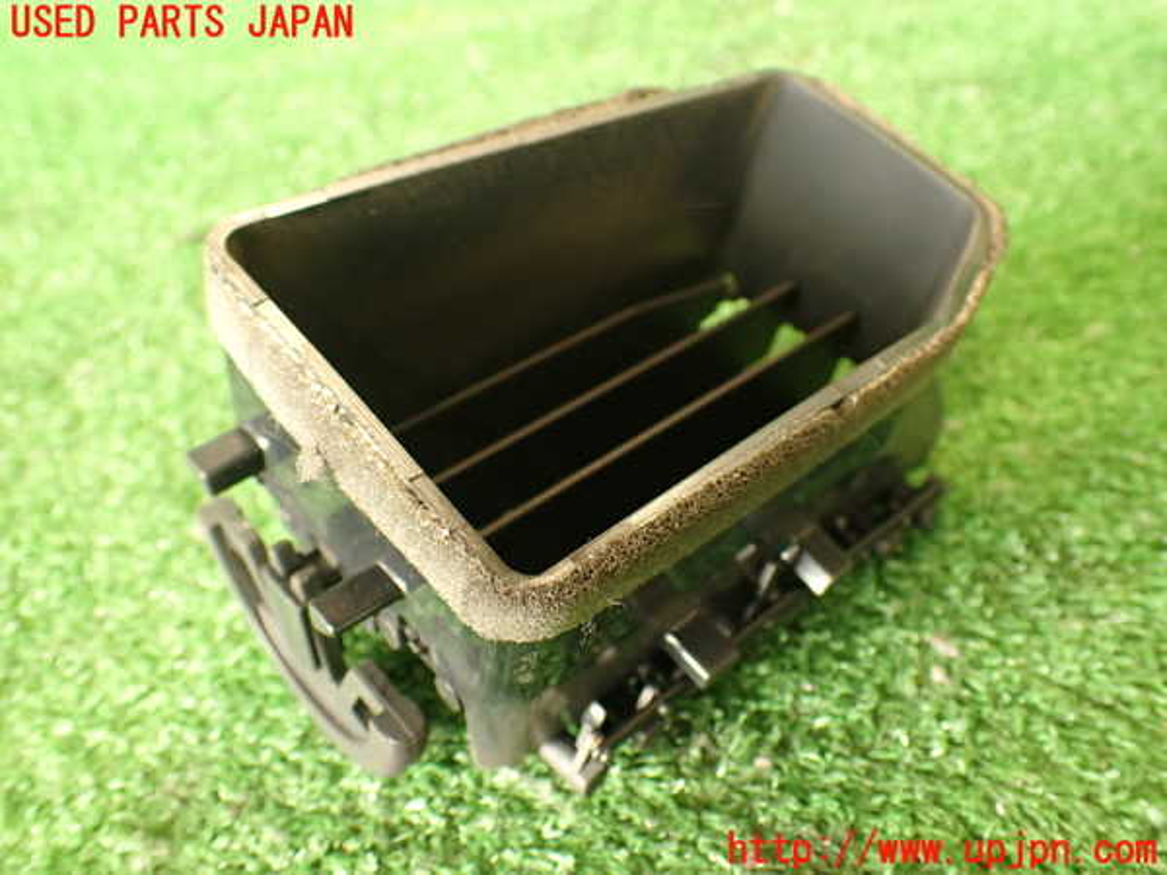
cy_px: 438
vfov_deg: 44.2
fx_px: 1079
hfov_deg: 56.8
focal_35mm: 32
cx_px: 584
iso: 400
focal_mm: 5.79
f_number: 2.4
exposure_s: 1/30
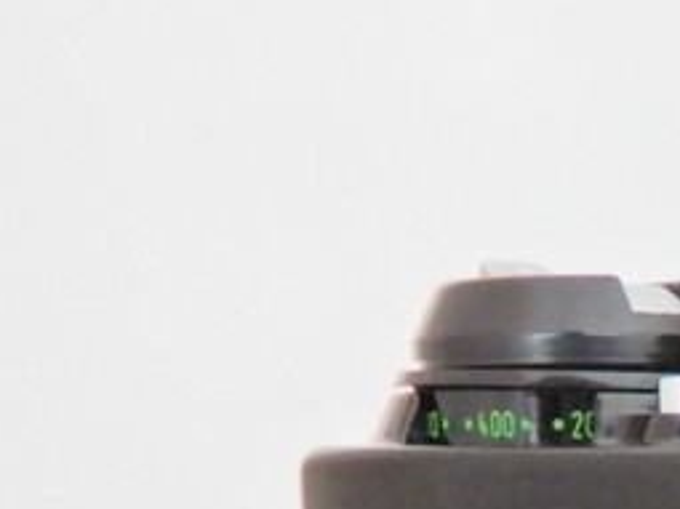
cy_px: 1173
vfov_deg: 7.8
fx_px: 3515
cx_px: 1451
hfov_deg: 10.1
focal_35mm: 179
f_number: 4
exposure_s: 1/30
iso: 360
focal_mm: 6.8
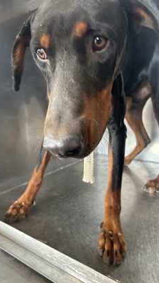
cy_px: 144
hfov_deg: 40.2
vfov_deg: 66.0
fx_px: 217
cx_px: 79
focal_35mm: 29
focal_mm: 5.7
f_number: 1.5
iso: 125
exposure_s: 1/81
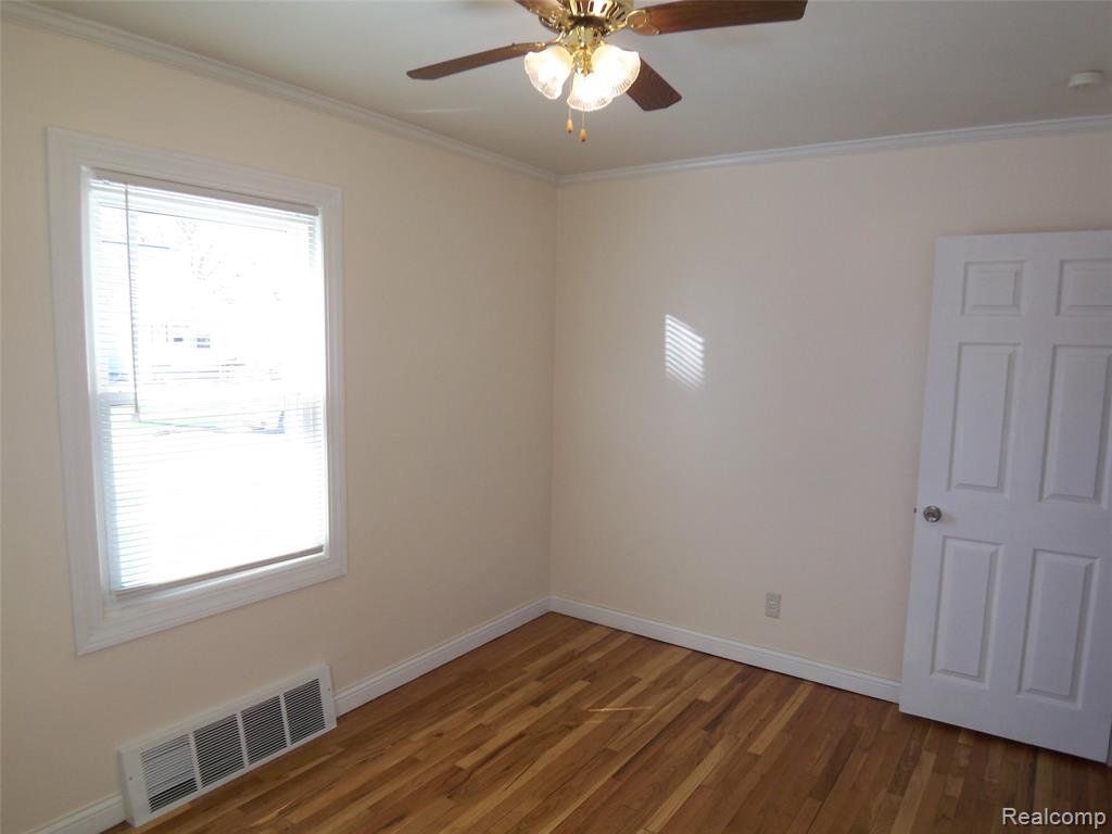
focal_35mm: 23
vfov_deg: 58.9
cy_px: 417
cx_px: 556
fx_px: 739
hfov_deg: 73.9
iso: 50
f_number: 2.8
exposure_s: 1/50
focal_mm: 3.8
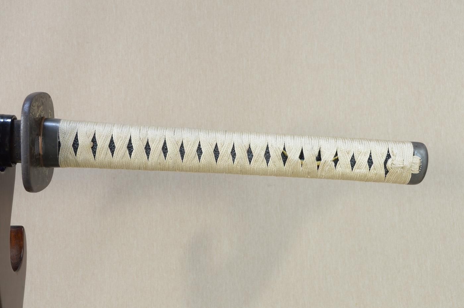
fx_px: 599
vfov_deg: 28.9
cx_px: 232
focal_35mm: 46
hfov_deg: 42.4
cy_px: 154
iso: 400
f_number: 11
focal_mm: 31
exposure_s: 1/2
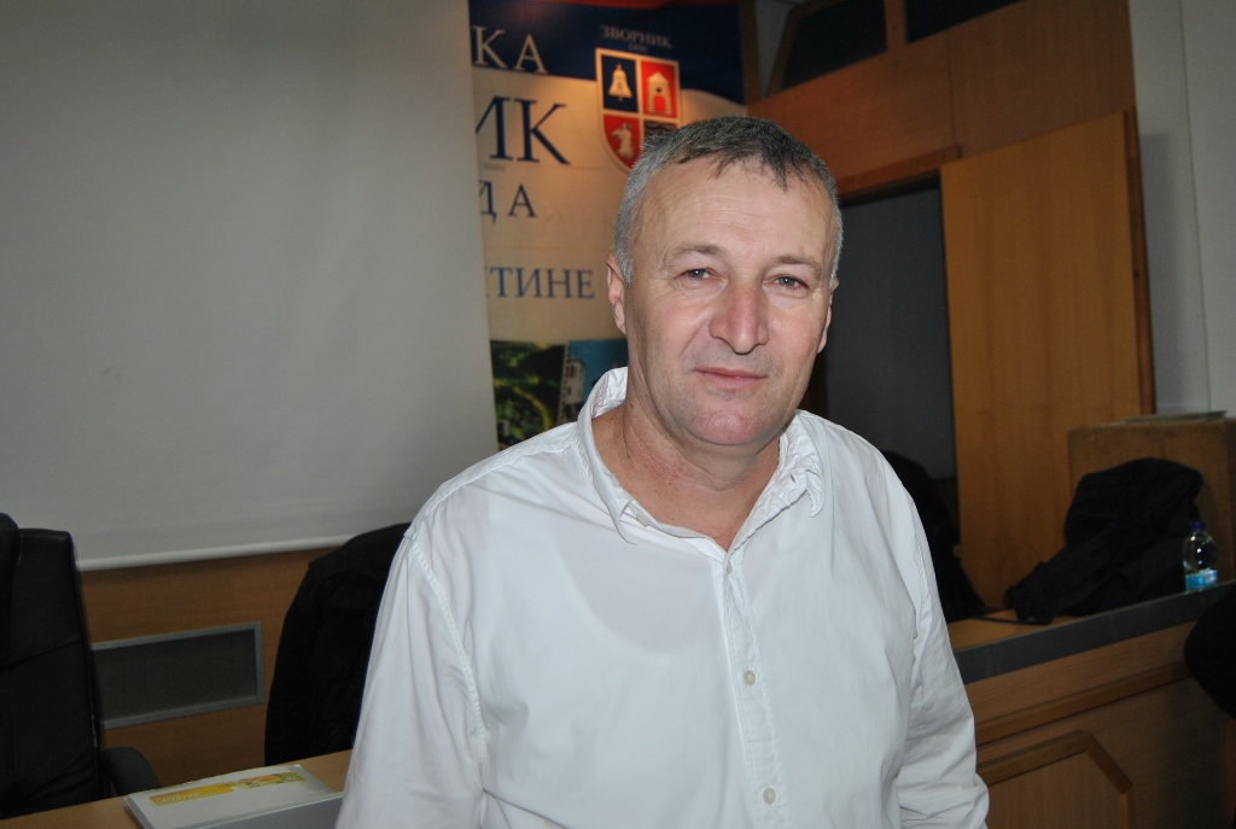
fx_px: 1187
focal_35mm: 34
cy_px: 414
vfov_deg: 38.5
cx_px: 618
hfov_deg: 55.0
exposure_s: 1/60
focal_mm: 23
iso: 200
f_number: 3.8
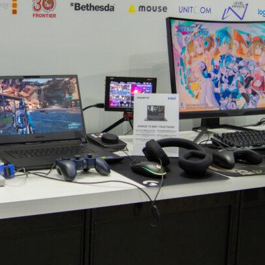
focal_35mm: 63
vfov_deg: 27.2
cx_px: 24
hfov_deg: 26.4
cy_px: 107
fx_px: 546
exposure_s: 1/125
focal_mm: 14
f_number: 3.5
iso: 800
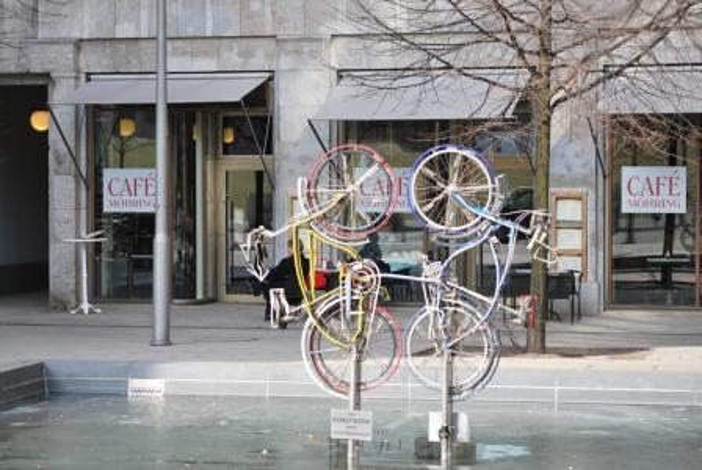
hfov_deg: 19.4
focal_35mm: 105
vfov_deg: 13.1
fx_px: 2050
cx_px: 351
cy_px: 235
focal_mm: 70
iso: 200
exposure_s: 1/400
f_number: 5
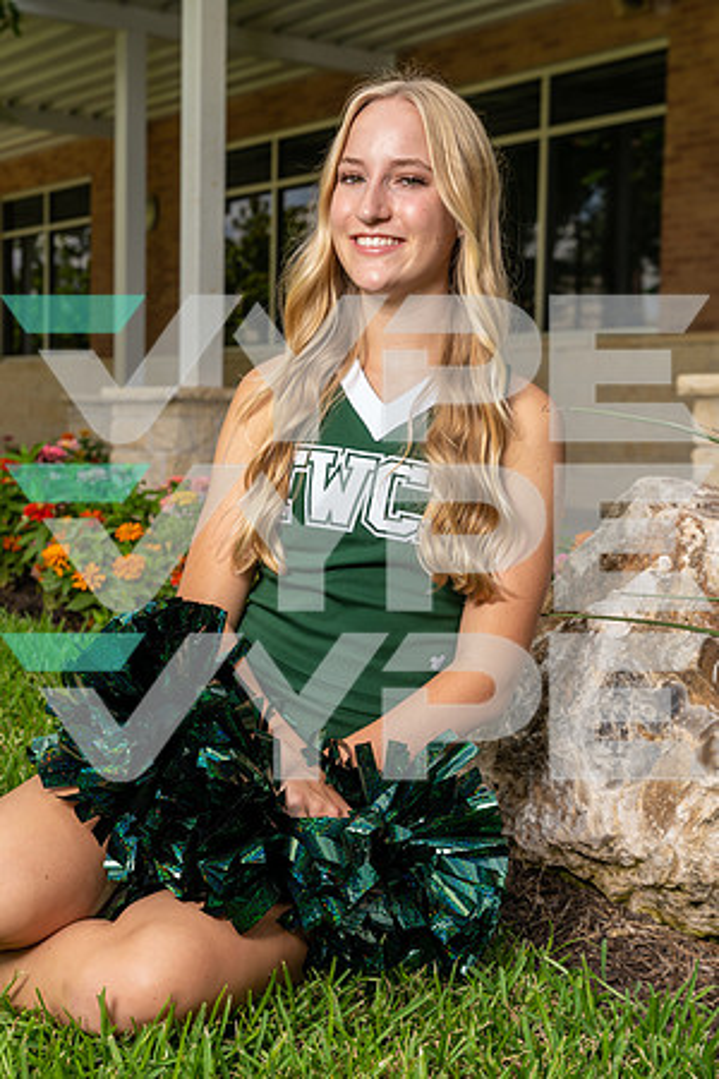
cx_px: 360
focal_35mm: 54
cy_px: 540
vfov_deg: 36.9
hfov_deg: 25.1
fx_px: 1618
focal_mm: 54
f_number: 5.6
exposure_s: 1/250
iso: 200
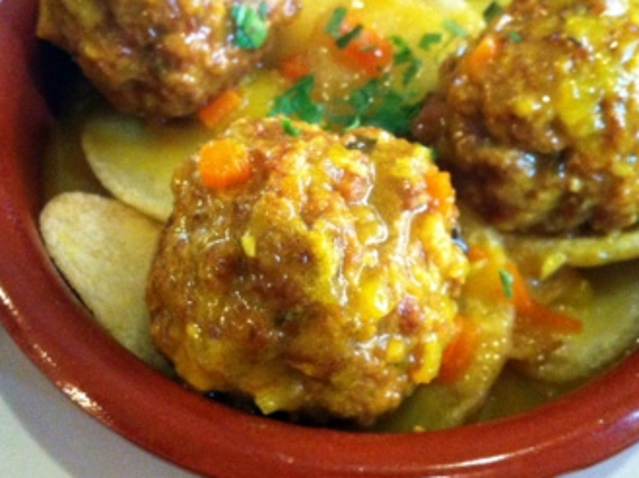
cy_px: 166
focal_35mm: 51
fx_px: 940
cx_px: 361
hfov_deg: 37.5
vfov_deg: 28.4
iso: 500
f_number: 2.8
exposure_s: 1/15
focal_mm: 3.85
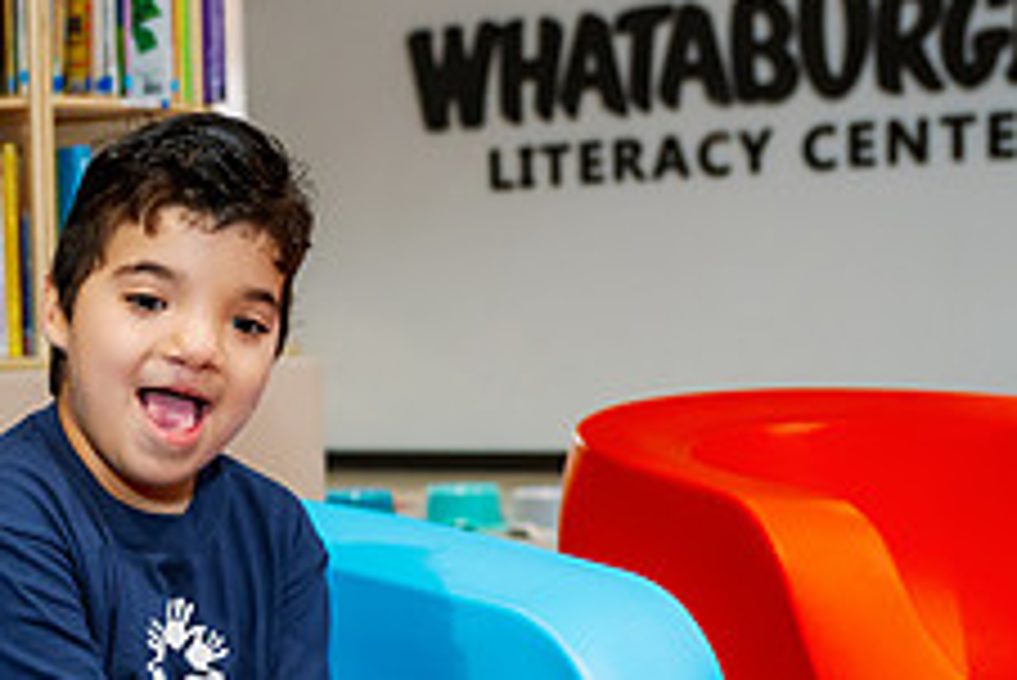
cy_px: 489
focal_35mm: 86
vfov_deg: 15.9
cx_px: 171
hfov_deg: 23.2
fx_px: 2431
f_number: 3.5
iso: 1000
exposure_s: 1/200
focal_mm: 33.5
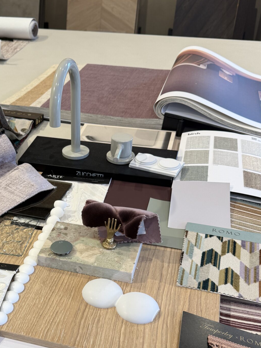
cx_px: 51
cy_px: 242
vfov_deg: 41.3
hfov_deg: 31.3
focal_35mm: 45
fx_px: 452
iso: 64
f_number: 1.78
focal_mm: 6.76
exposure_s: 1/121
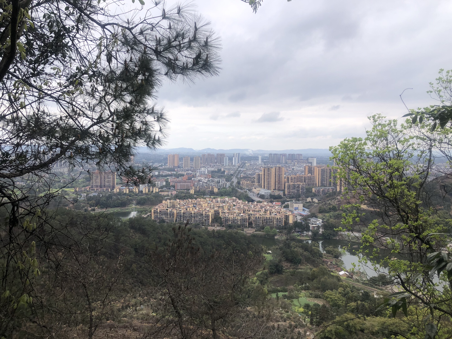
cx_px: 226
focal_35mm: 28
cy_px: 170
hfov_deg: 63.4
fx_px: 366
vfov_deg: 49.7
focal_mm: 3.99
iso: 20
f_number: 1.8
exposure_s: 1/1263
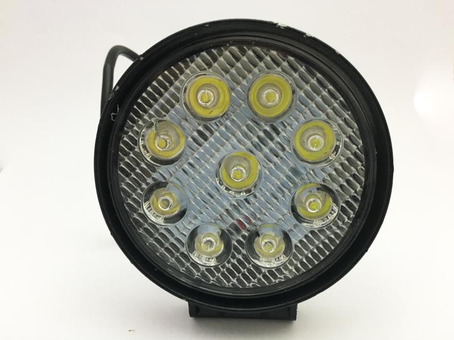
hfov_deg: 61.7
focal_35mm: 29
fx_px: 380
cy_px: 170
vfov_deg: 48.2
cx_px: 227
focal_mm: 4.15
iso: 200
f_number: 2.2
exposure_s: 1/24
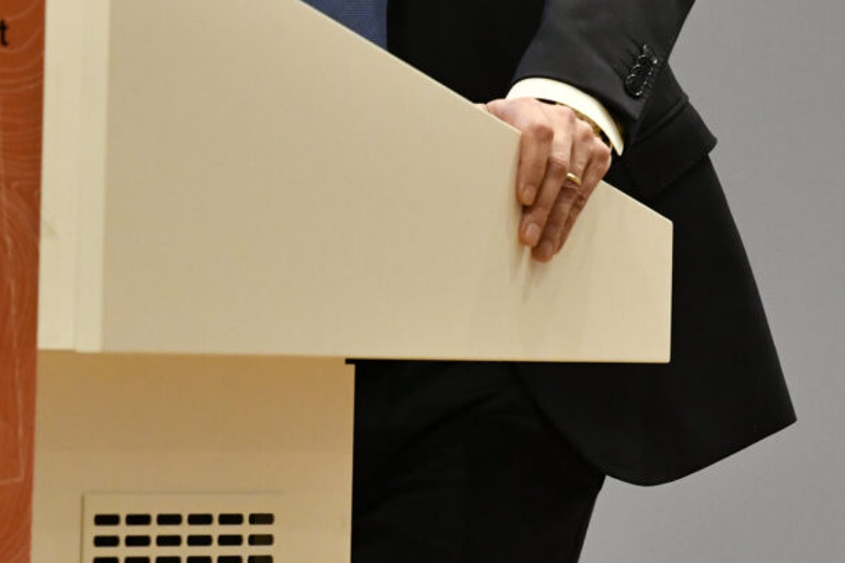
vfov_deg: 1.9
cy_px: -170
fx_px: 16589
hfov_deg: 2.9
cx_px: 256
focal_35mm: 707
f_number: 4.5
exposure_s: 1/400
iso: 3200
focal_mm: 180
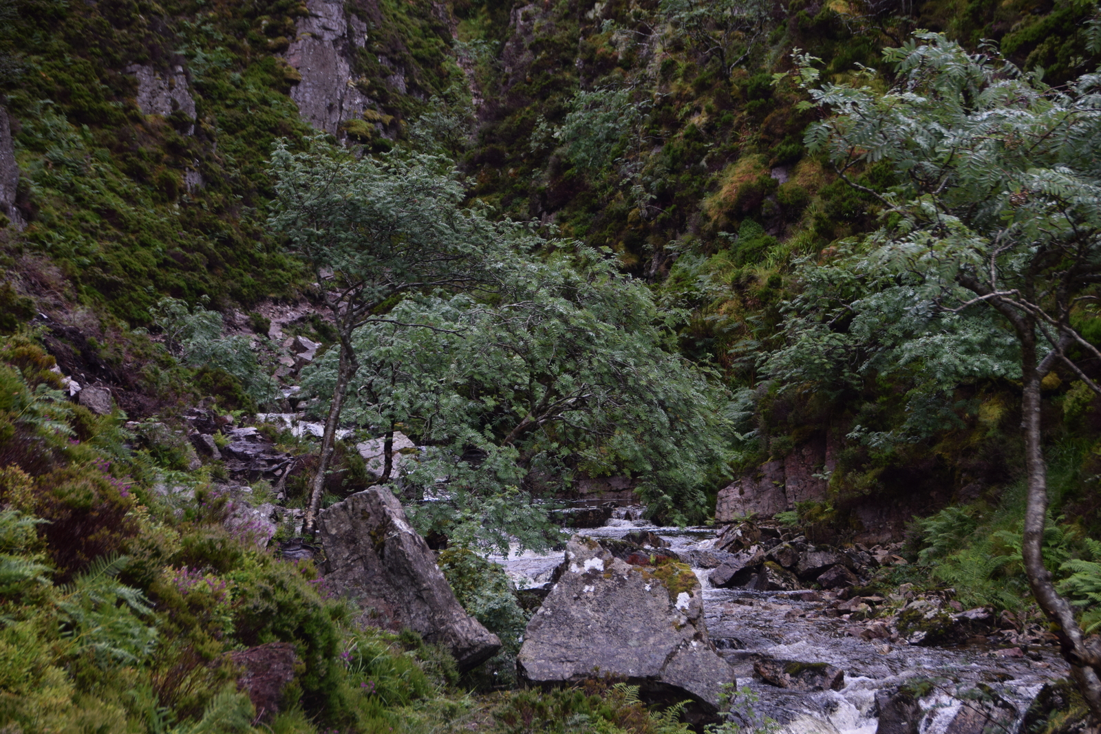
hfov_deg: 24.6
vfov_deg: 16.6
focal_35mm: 82
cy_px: 367
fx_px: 2523
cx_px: 550
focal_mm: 55
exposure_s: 1/160
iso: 400
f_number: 6.3
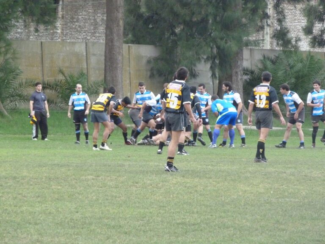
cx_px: 162
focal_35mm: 339
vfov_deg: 4.4
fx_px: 3183
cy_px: 122
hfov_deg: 5.8
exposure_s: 1/400
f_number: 4.1
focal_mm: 61
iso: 800
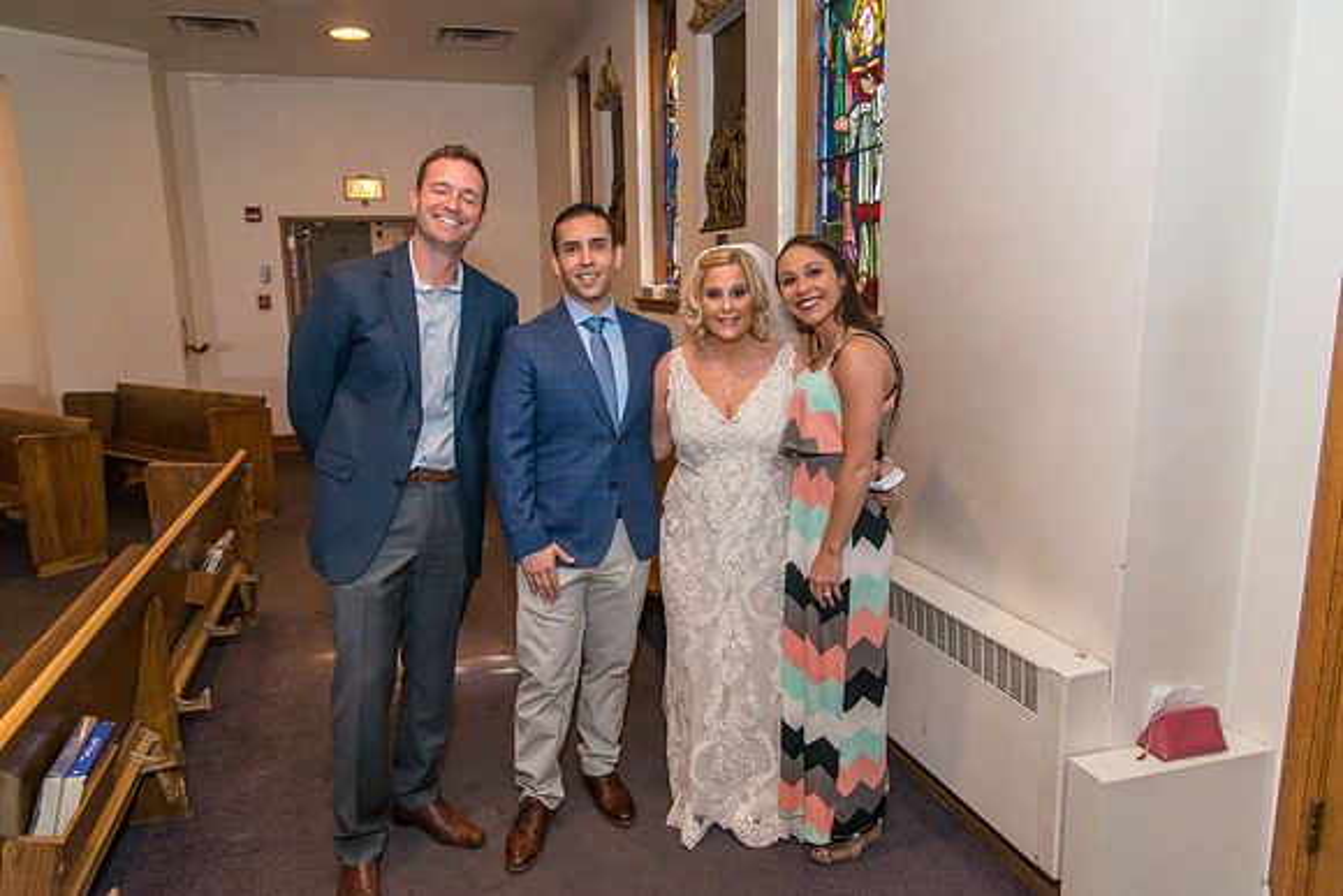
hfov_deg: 73.7
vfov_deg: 53.2
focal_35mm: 24
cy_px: 448
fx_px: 896
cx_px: 672
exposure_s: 1/160
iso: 640
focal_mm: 24
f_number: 4
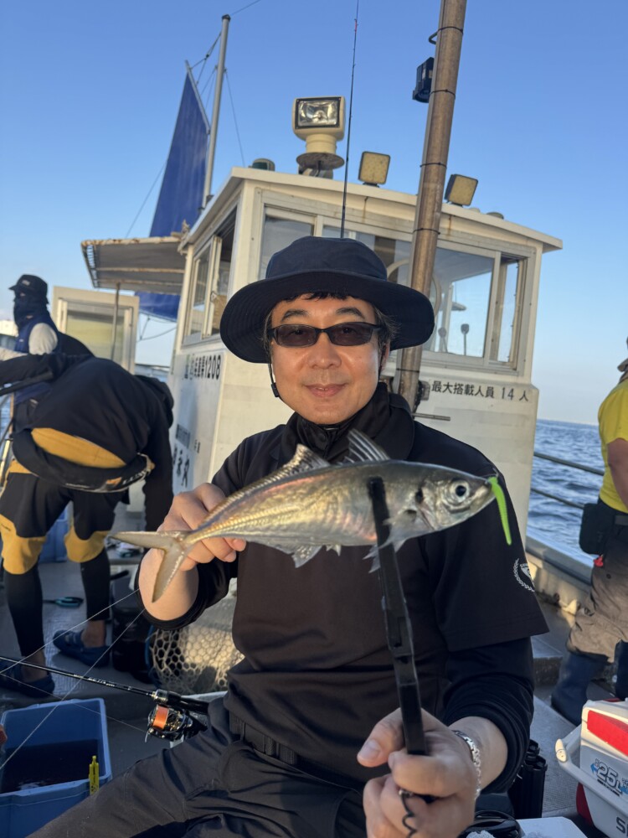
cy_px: 419
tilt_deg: -3.9
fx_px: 581
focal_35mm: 24
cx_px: 314
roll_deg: -7.0
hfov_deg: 56.8
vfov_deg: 71.6
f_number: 1.78
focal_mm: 6.76
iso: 80
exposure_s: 1/1112
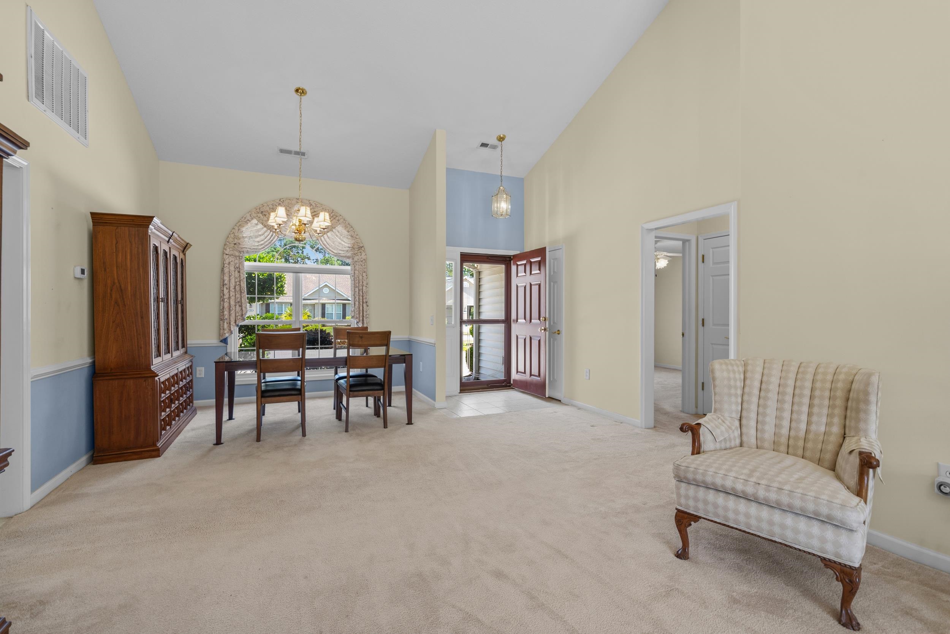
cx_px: 475
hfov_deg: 96.7
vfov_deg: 73.8
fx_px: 422
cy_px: 317
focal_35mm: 16
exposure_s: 1/15
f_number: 8
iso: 800
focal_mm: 16
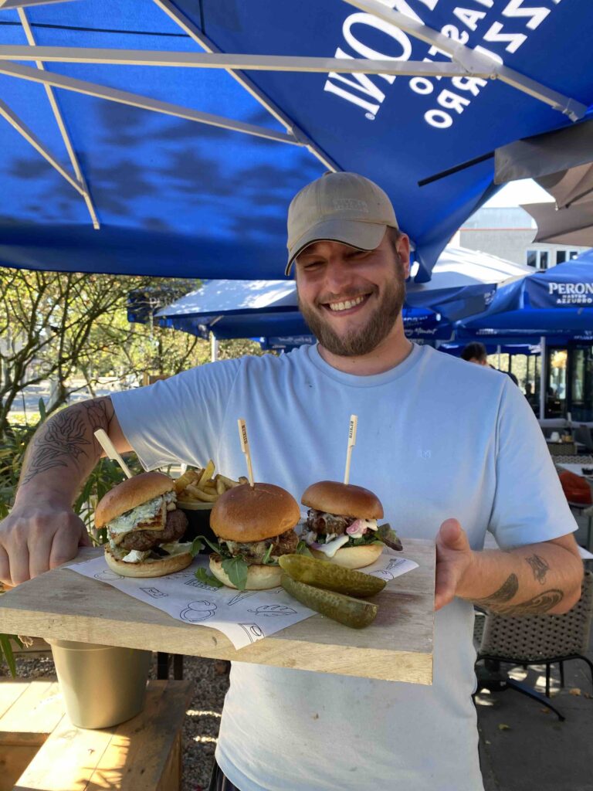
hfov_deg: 53.1
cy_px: 396
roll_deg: -1.0
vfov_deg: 67.3
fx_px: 594
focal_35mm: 26
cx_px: 296
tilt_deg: -0.4
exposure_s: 1/121
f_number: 1.8
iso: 40
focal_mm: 4.25
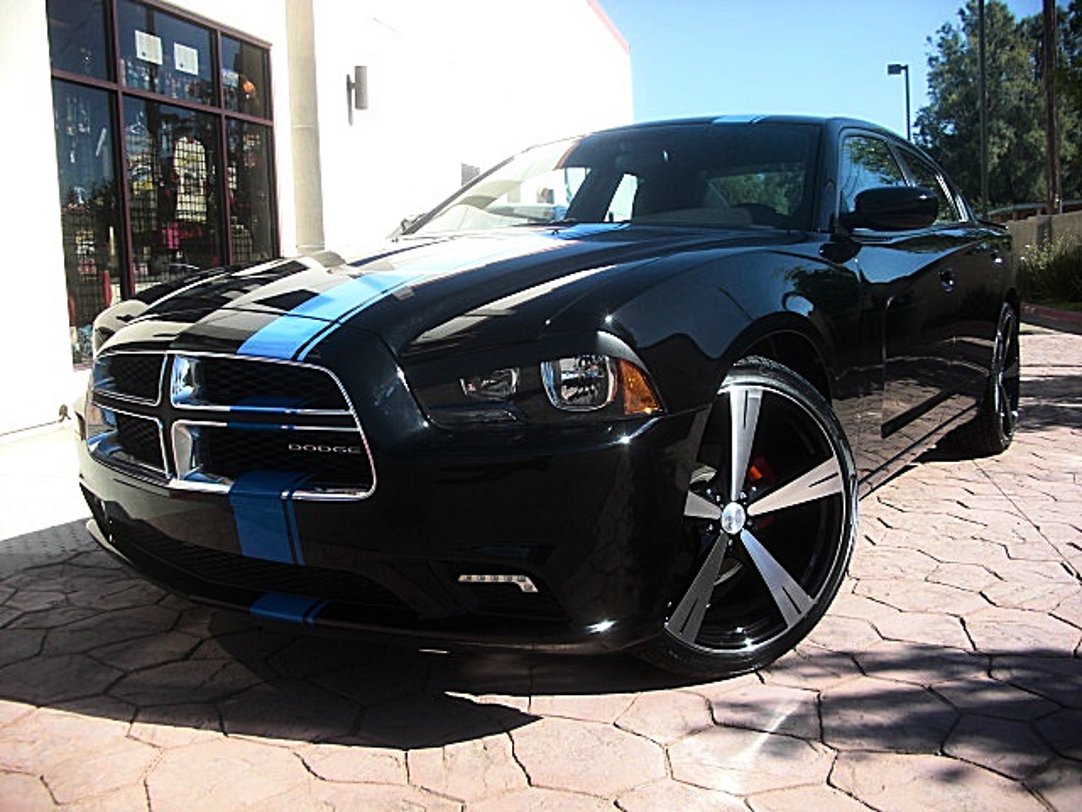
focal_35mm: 36
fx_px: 1125
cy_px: 406
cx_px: 541
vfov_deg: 39.7
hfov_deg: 51.4
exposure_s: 1/400
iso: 50
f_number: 2.8
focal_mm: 6.3
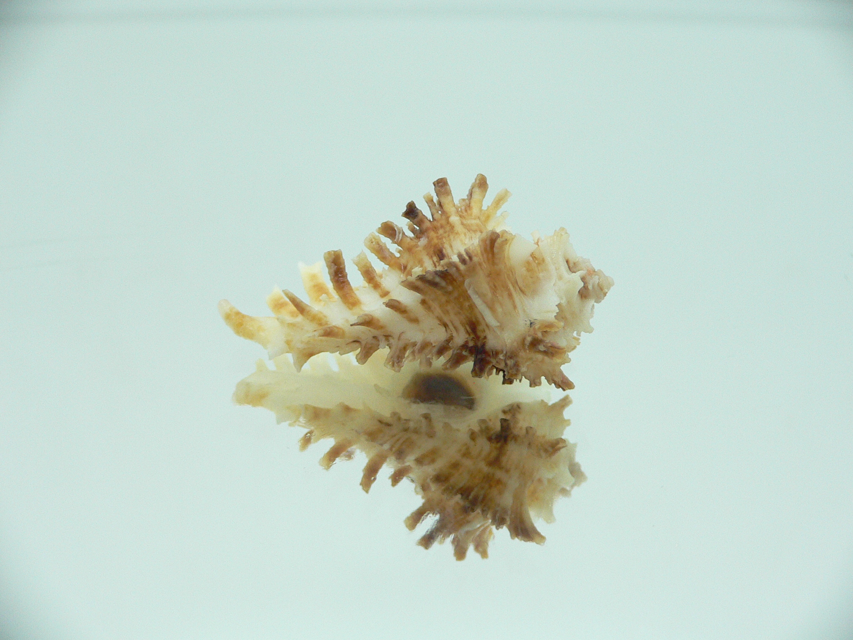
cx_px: 426
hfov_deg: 52.6
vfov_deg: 40.7
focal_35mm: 35
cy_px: 320
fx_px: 862
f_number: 2.8
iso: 200
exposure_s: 1/60
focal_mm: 4.6
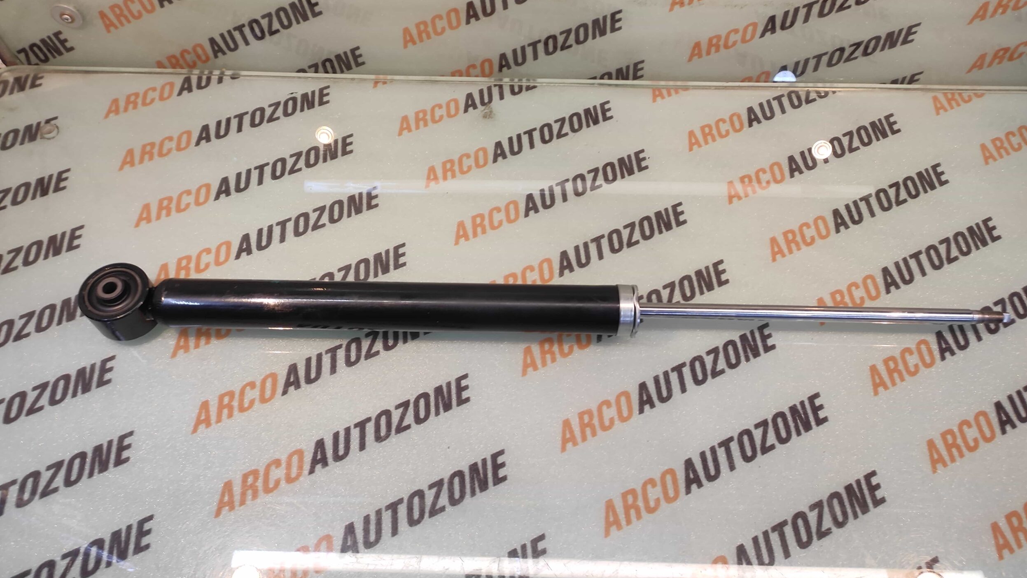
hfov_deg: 89.6
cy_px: 262
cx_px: 514
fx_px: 517
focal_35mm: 19
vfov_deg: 58.3
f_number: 1.79
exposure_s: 1/33
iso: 124
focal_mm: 4.74
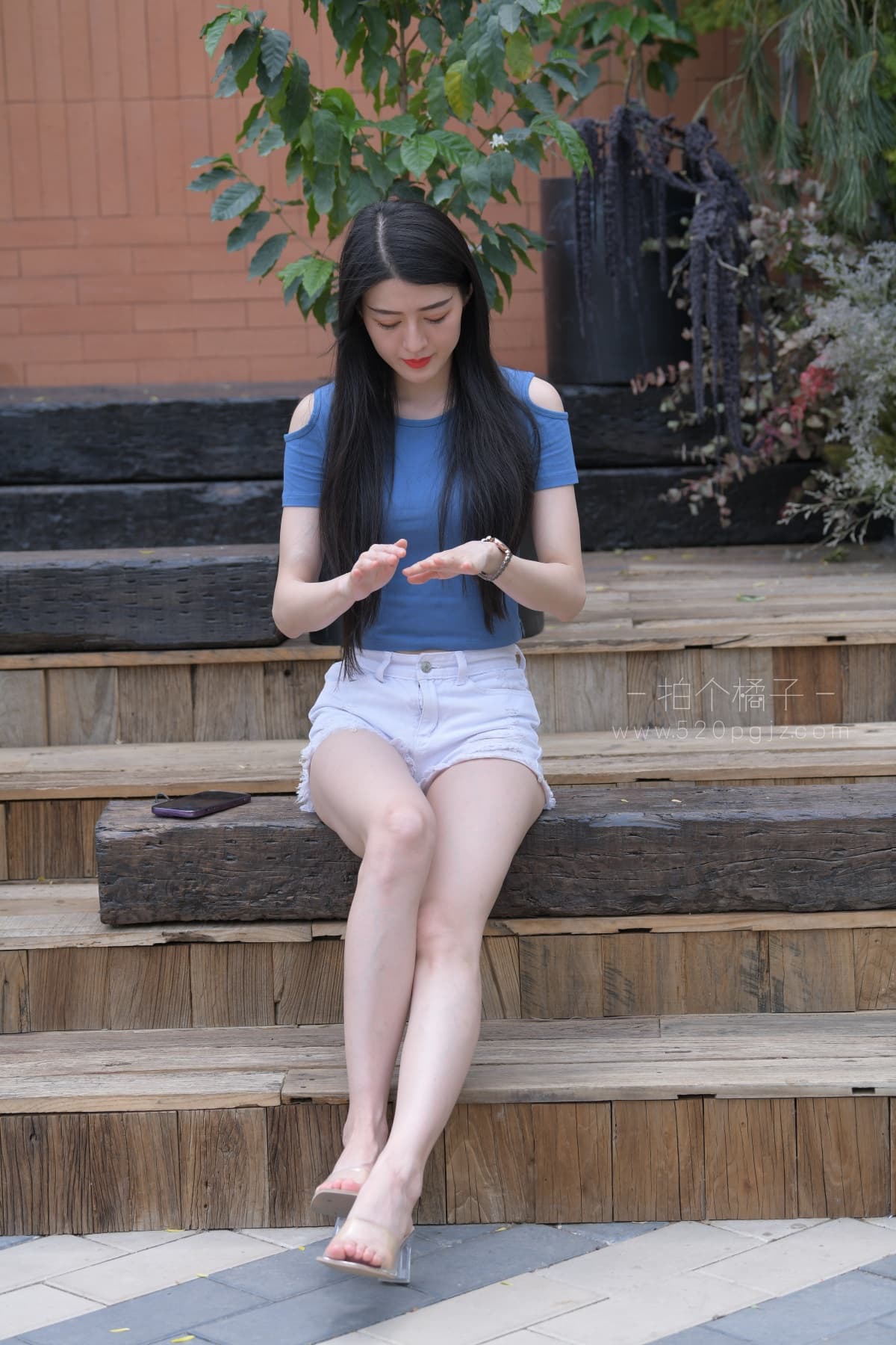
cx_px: 448
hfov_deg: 14.4
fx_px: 3546
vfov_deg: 21.5
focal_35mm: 95
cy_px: 672
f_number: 4
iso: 180
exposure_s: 1/800
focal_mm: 95
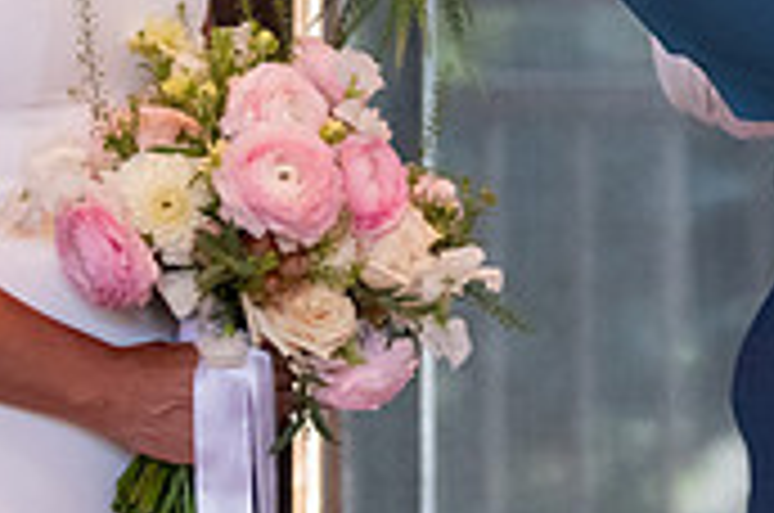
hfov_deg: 5.1
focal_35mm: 405
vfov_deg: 3.4
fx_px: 8691
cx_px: 902
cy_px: -217
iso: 3200
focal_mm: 95
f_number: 2.8
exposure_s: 1/400
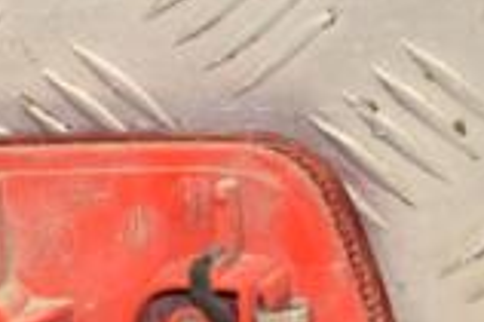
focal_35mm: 376
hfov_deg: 5.5
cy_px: 205
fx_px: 5050
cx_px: 12
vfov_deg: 3.6
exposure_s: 1/200
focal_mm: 66
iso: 800
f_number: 6.3
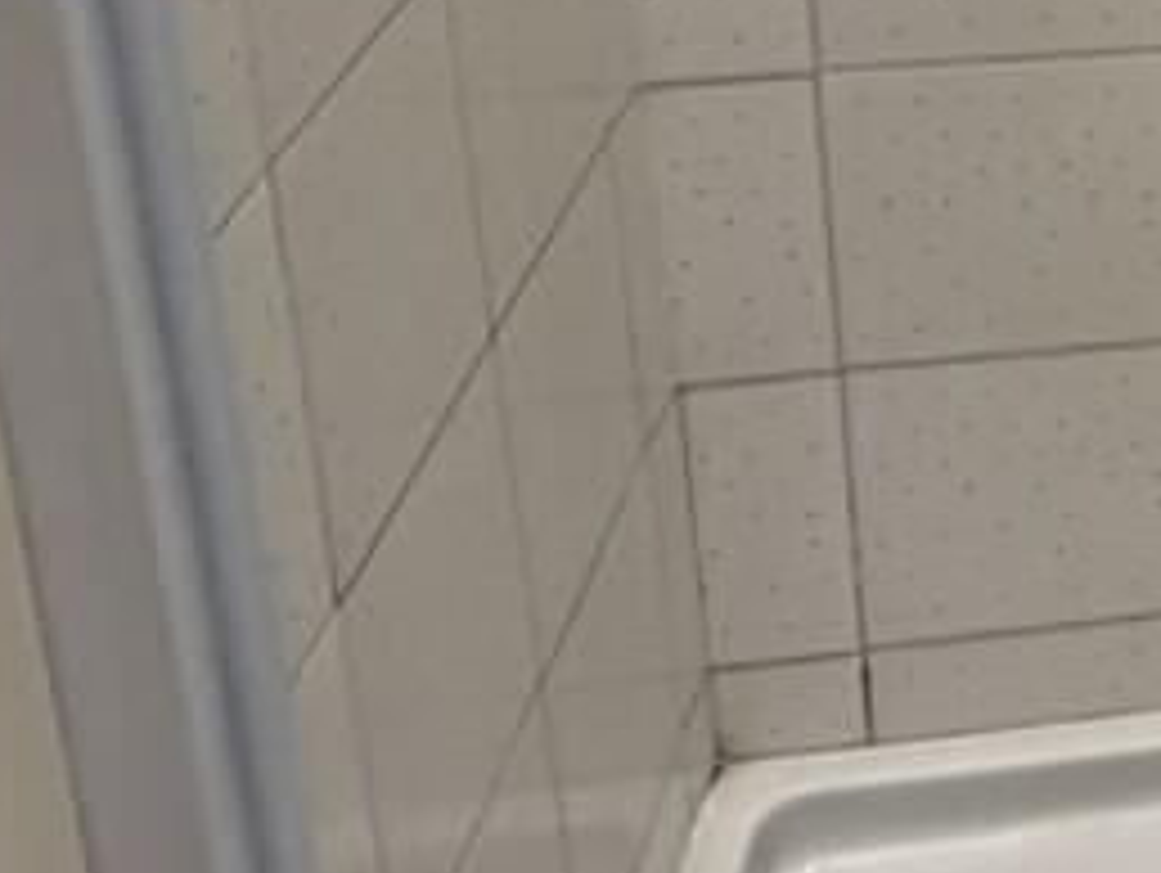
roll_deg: -4.4
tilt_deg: -15.2
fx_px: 2619
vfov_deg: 17.2
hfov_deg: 18.6
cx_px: 2174
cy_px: -405
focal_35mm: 78
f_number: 2.2
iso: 200
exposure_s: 1/100
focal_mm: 2.22
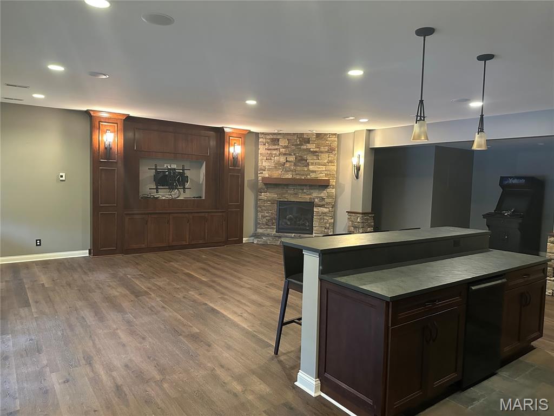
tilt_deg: -3.3
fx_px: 384
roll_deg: -1.4
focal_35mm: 24
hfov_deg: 71.6
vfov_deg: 56.8
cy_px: 208
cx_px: 277
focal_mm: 6.86
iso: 800
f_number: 1.78
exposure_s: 1/40
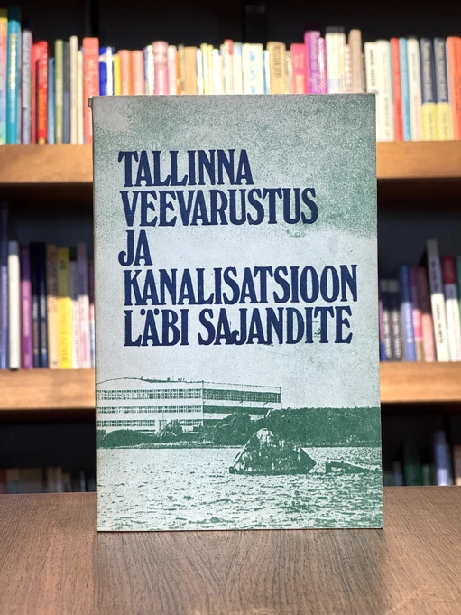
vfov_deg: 25.3
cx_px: 230
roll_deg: +0.3
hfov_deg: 19.1
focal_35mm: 77
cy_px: 308
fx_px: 1367
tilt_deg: +0.4
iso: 250
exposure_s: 1/78
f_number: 2.8
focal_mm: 9
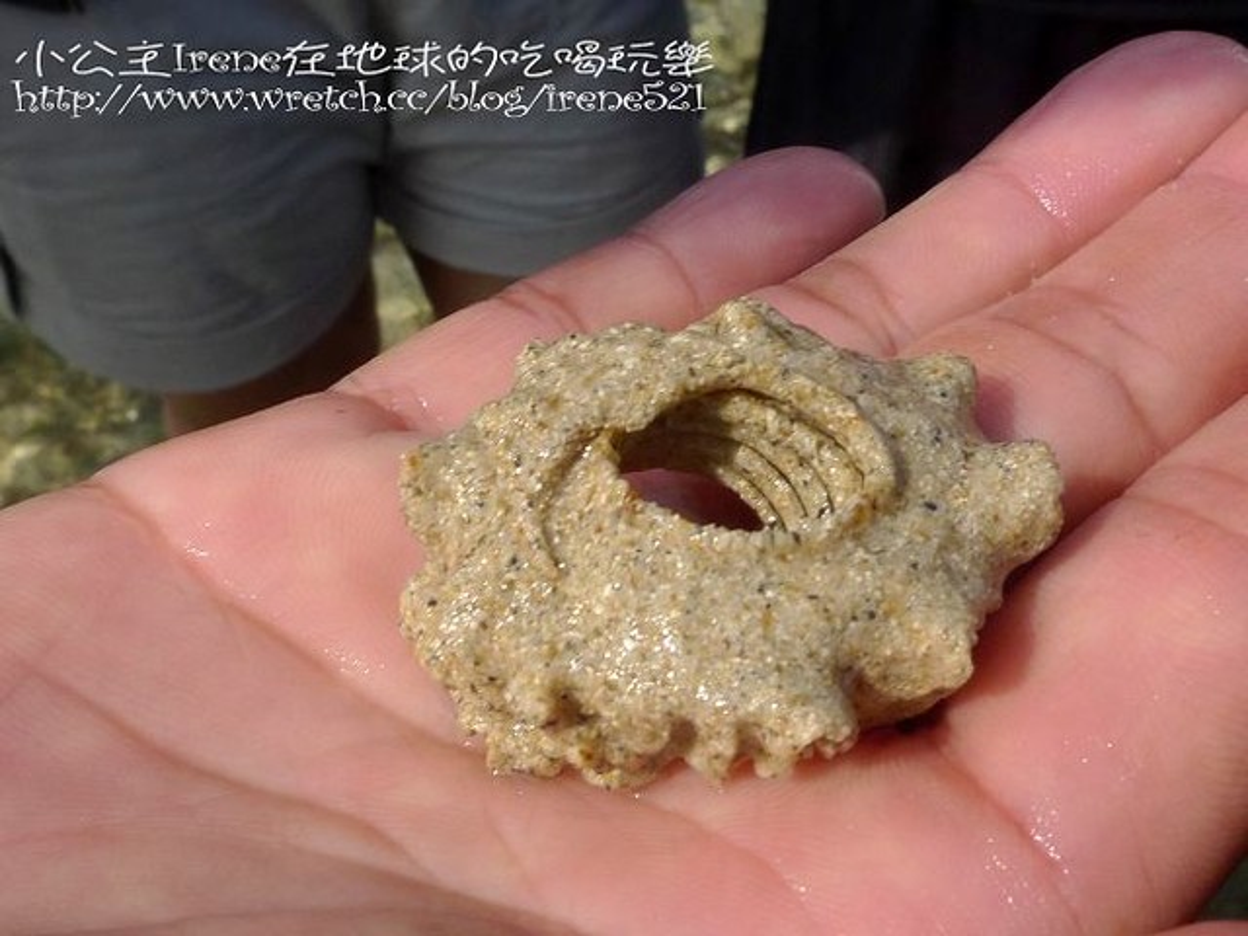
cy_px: 468
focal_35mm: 47
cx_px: 624
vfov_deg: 30.9
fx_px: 1694
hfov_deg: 40.4
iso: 80
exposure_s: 1/500
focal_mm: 5.4
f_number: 7.1
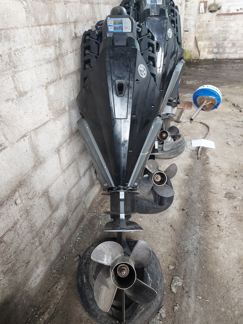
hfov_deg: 56.8
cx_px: 122
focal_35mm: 24
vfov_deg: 71.6
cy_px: 162
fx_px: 225
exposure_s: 1/33
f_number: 1.8
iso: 160
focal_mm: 5.23
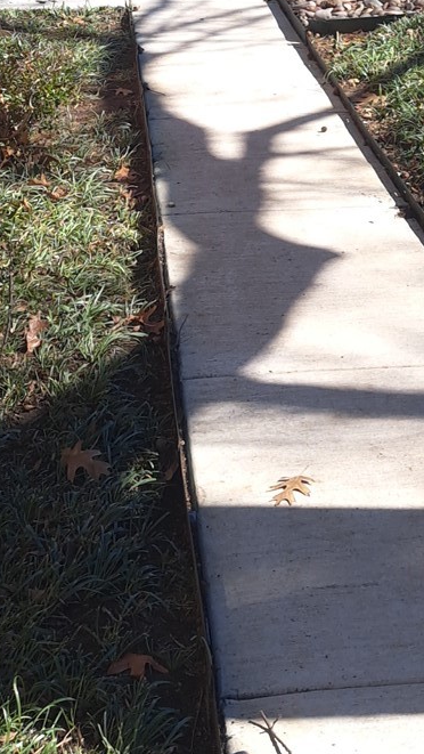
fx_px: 1618
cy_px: -113
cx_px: 389
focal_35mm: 81
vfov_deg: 24.2
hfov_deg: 14.8
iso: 50
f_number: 1.8
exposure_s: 1/402
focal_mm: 5.23
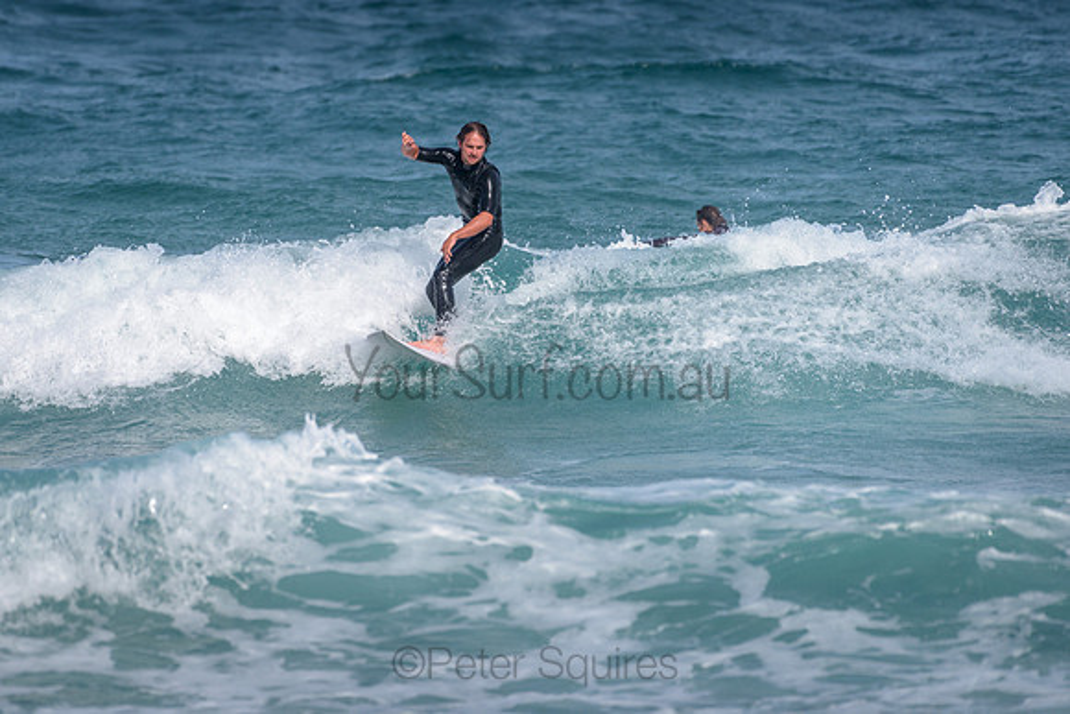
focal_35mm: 613
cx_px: 414
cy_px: 277
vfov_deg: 2.2
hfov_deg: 3.4
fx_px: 18215
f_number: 5.6
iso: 160
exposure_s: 1/2000
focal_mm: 500
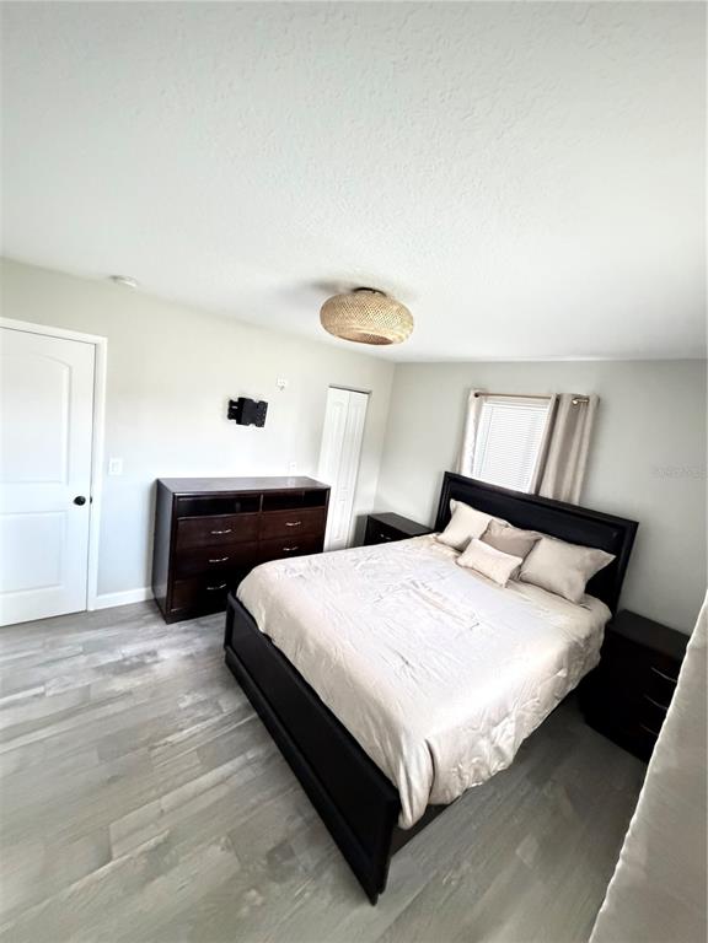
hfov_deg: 85.7
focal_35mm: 14
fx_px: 382
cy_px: 472
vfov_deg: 102.1
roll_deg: -9.0
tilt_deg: -8.3
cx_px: 354
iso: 1250
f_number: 2.2
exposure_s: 1/40
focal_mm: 2.22
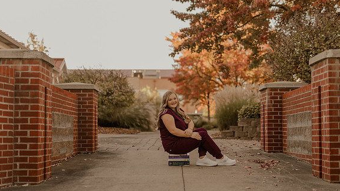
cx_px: 168
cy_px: 99
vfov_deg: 20.4
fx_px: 532
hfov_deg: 35.4
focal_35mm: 59
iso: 640
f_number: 1.8
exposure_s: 1/2000
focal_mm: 50
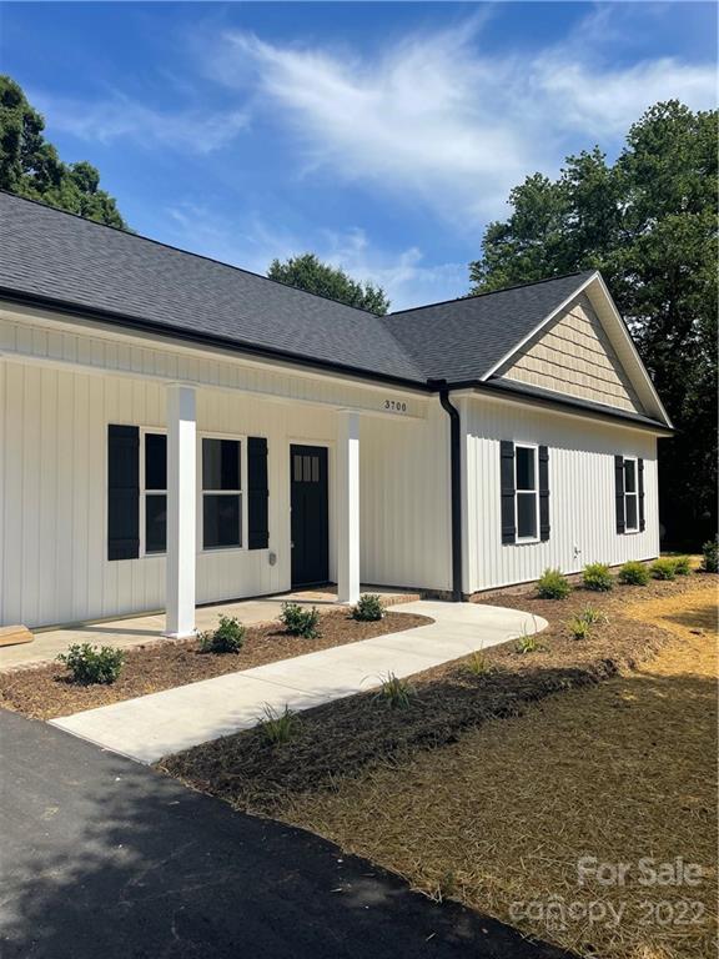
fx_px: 720
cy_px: 480
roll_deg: -0.1
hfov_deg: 53.1
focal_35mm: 26
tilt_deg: +3.3
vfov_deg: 67.3
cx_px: 360
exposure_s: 1/4651
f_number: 1.6
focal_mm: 4.2
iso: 32
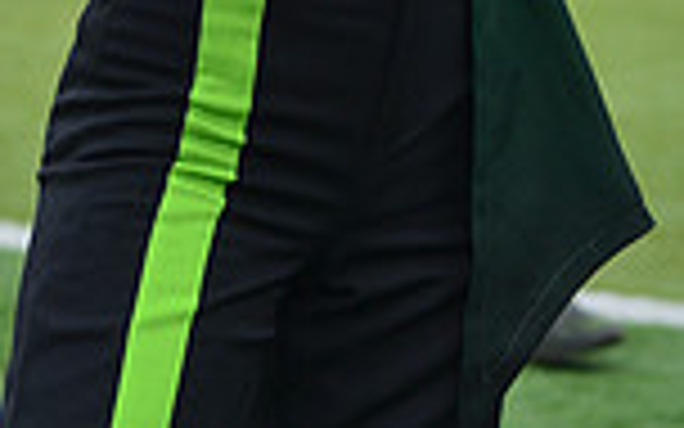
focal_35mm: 377
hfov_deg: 5.6
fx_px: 7028
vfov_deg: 3.4
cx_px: 263
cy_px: -550
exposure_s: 1/640
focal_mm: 125
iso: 200
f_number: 5.6
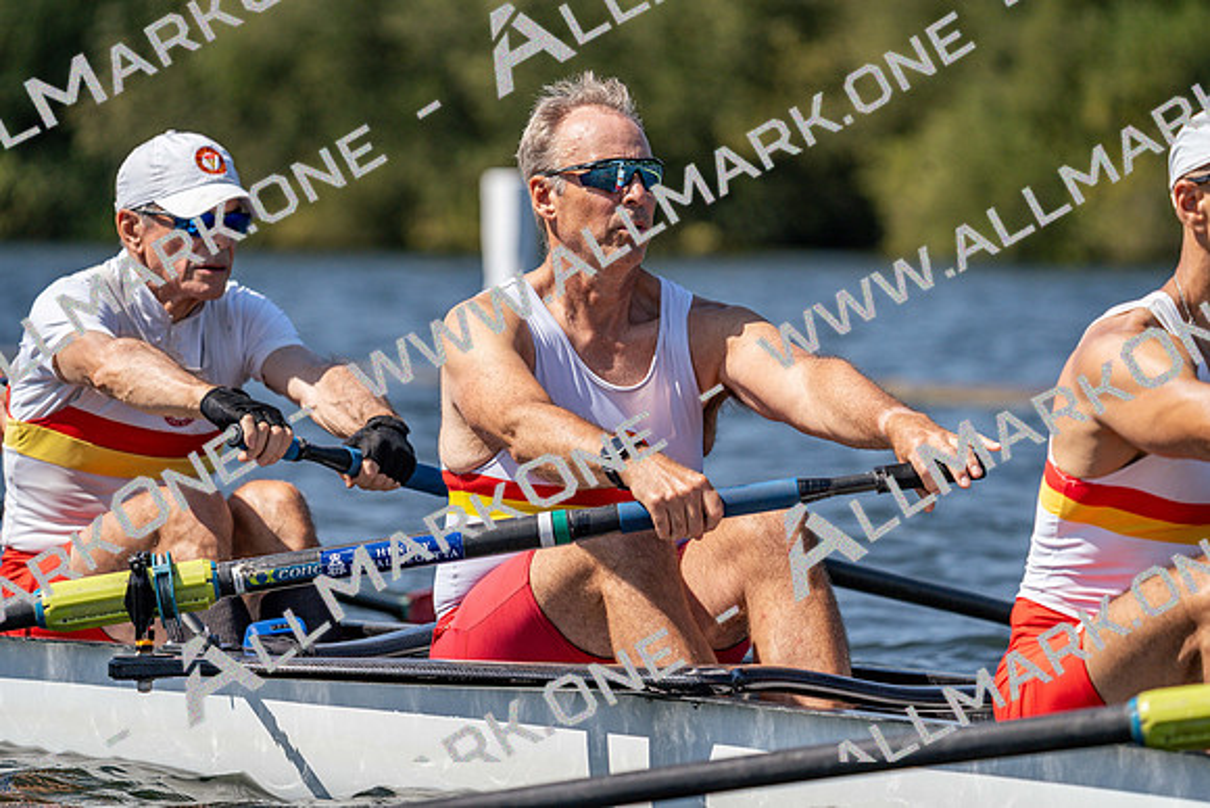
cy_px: 404
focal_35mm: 321
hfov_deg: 6.4
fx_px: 10791
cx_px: 605
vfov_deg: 4.3
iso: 250
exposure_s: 1/2000
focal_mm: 321
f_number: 6.3
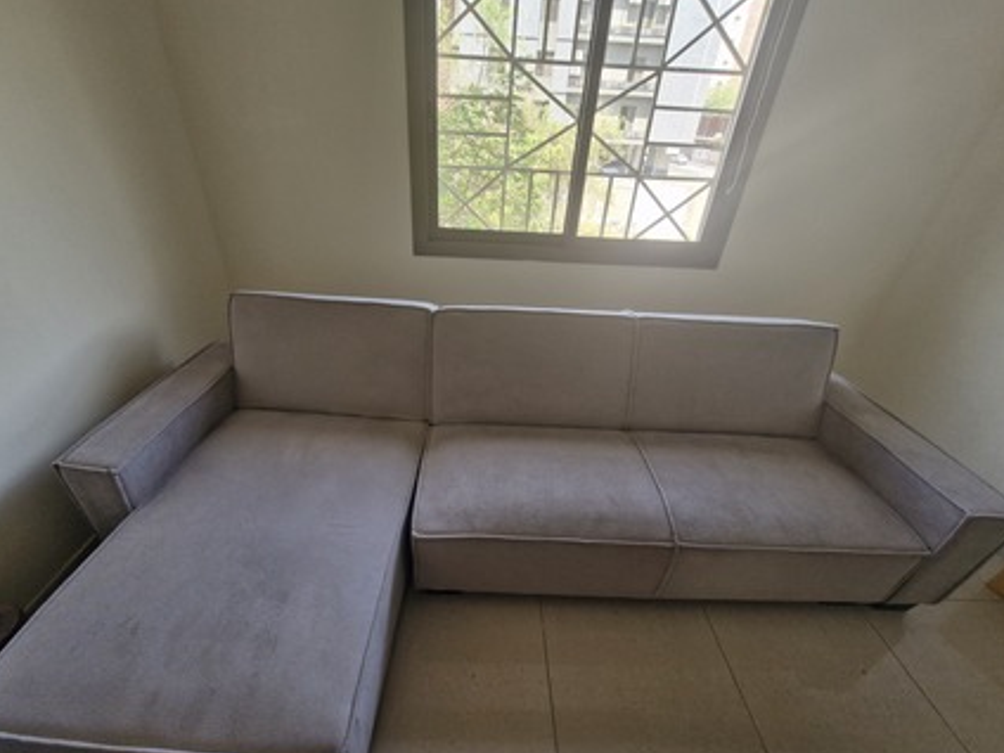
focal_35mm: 14
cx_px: 477
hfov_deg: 102.0
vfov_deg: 85.7
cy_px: 382
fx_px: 406
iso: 125
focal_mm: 1.74
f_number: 2.2
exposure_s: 1/50
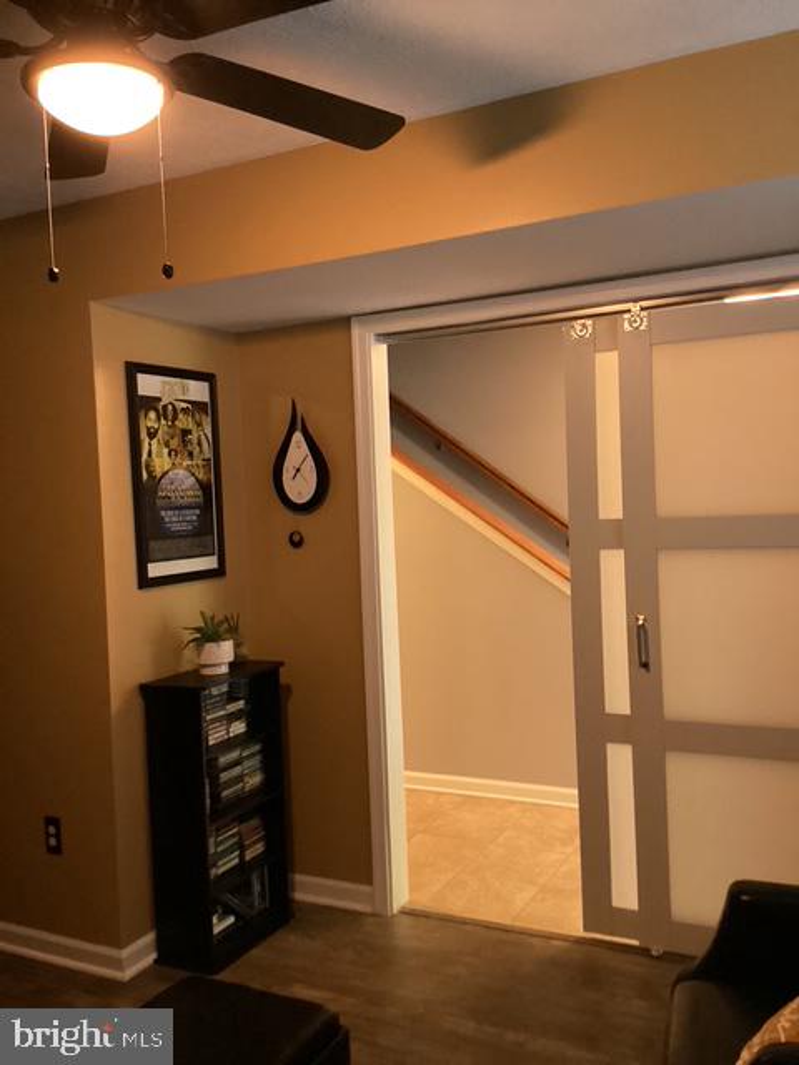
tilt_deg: -2.2
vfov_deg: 58.4
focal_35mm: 31
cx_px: 400
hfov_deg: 45.4
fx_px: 954
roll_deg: -0.2
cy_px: 532
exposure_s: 1/40
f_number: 2.4
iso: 320
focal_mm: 3.3
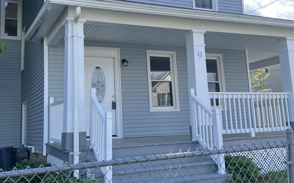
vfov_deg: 29.7
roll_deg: +0.1
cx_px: 136
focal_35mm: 43
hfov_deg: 46.2
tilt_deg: +11.1
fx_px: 345
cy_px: 68
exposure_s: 1/1266
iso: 50
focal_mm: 5.7
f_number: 1.5
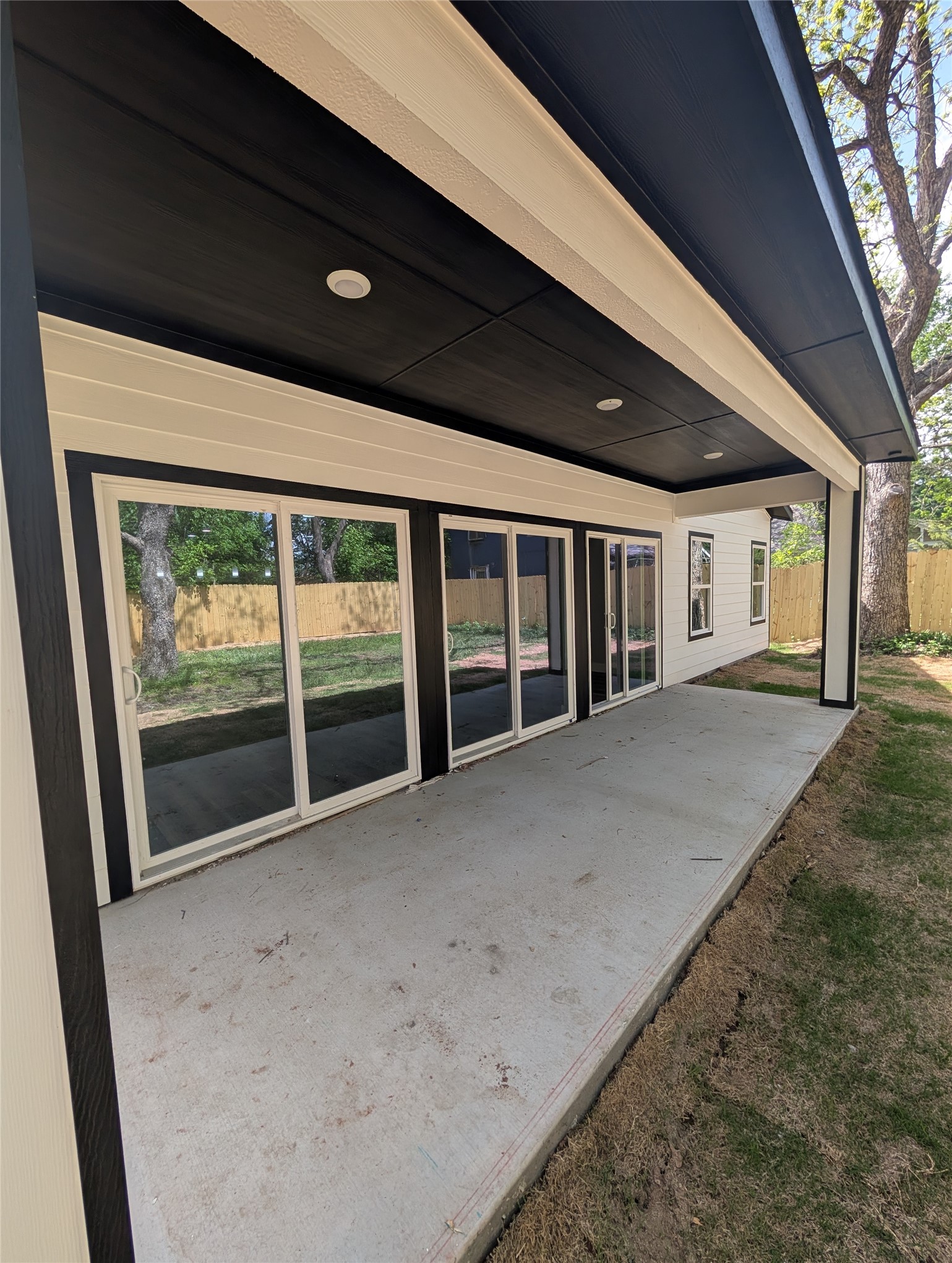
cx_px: 476
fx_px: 439
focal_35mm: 12
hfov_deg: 94.7
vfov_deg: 110.4
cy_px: 632
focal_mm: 2.02
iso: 45
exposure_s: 1/636
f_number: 1.7
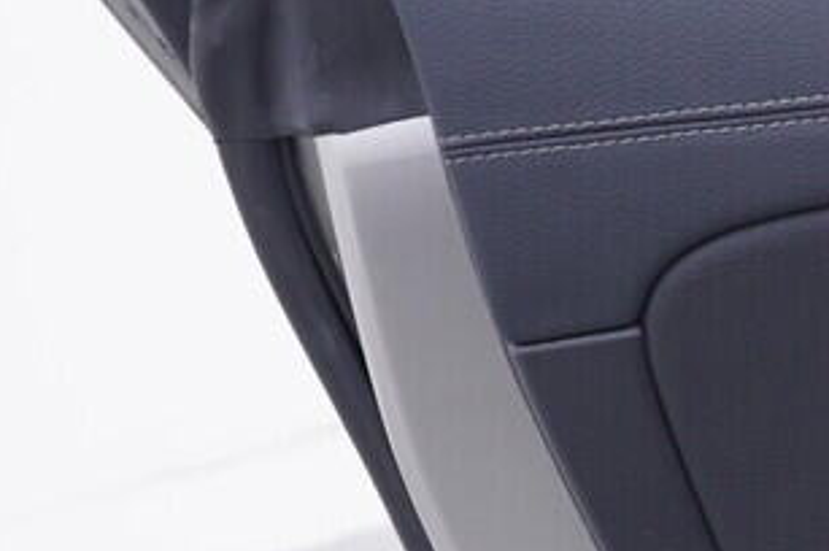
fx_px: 3887
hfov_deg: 11.2
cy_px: 837
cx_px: 1566
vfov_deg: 7.9
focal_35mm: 169
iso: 125
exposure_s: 1/50
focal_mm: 24
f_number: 3.2
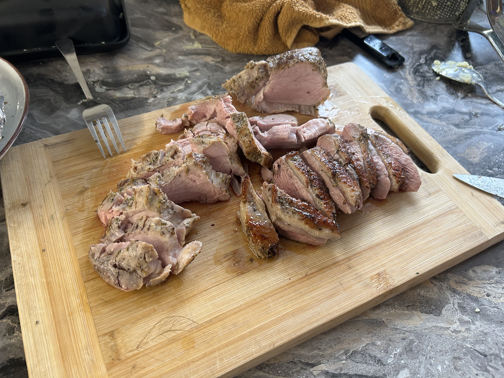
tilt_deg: -51.8
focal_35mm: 26
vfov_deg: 53.1
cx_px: 252
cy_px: 189
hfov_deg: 67.3
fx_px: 379
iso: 125
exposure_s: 1/60
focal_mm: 5.7
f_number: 1.5
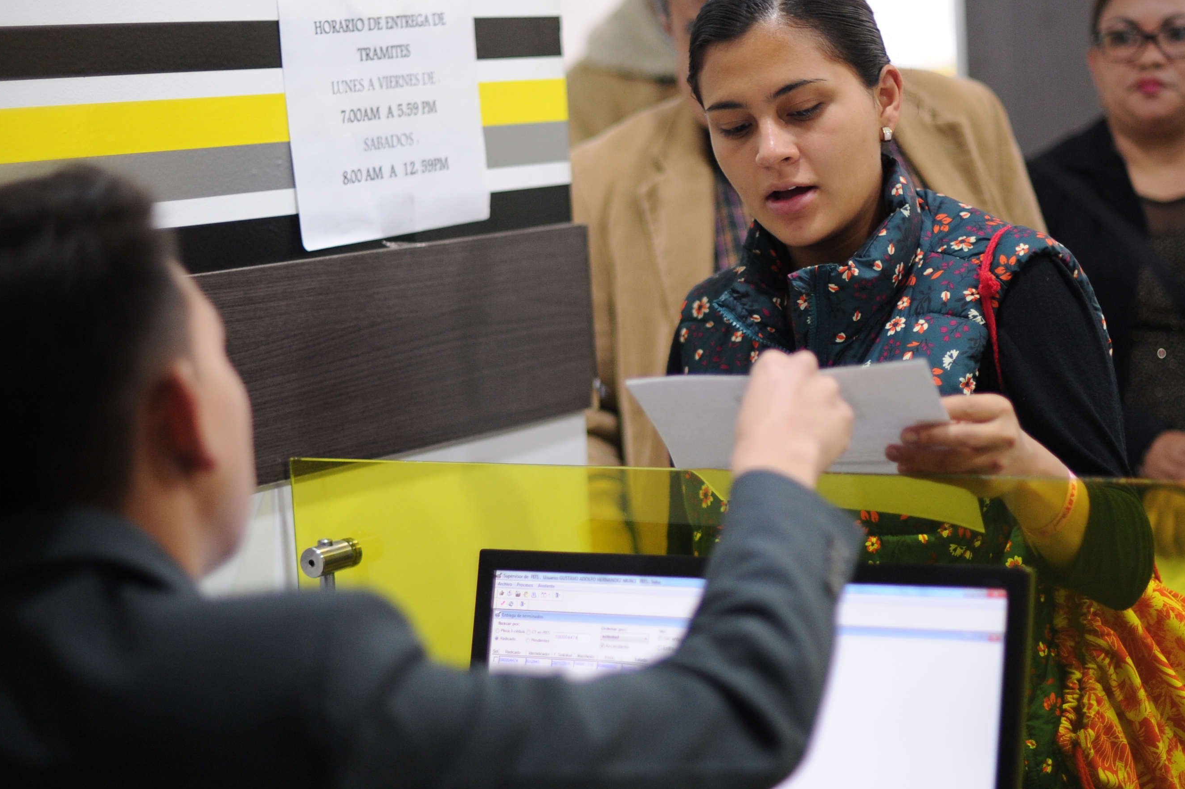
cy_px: 399
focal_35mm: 80
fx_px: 2632
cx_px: 703
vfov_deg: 17.0
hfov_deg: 25.3
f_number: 1.6
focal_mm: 50
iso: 1250
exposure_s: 1/250
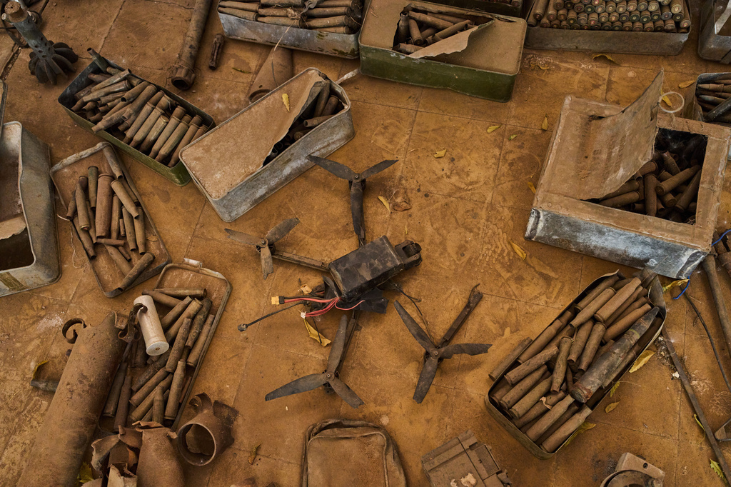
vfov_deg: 37.8
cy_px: 244
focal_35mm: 35
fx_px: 710
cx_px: 366
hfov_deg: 54.4
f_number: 4
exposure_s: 1/100
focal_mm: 35
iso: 2000
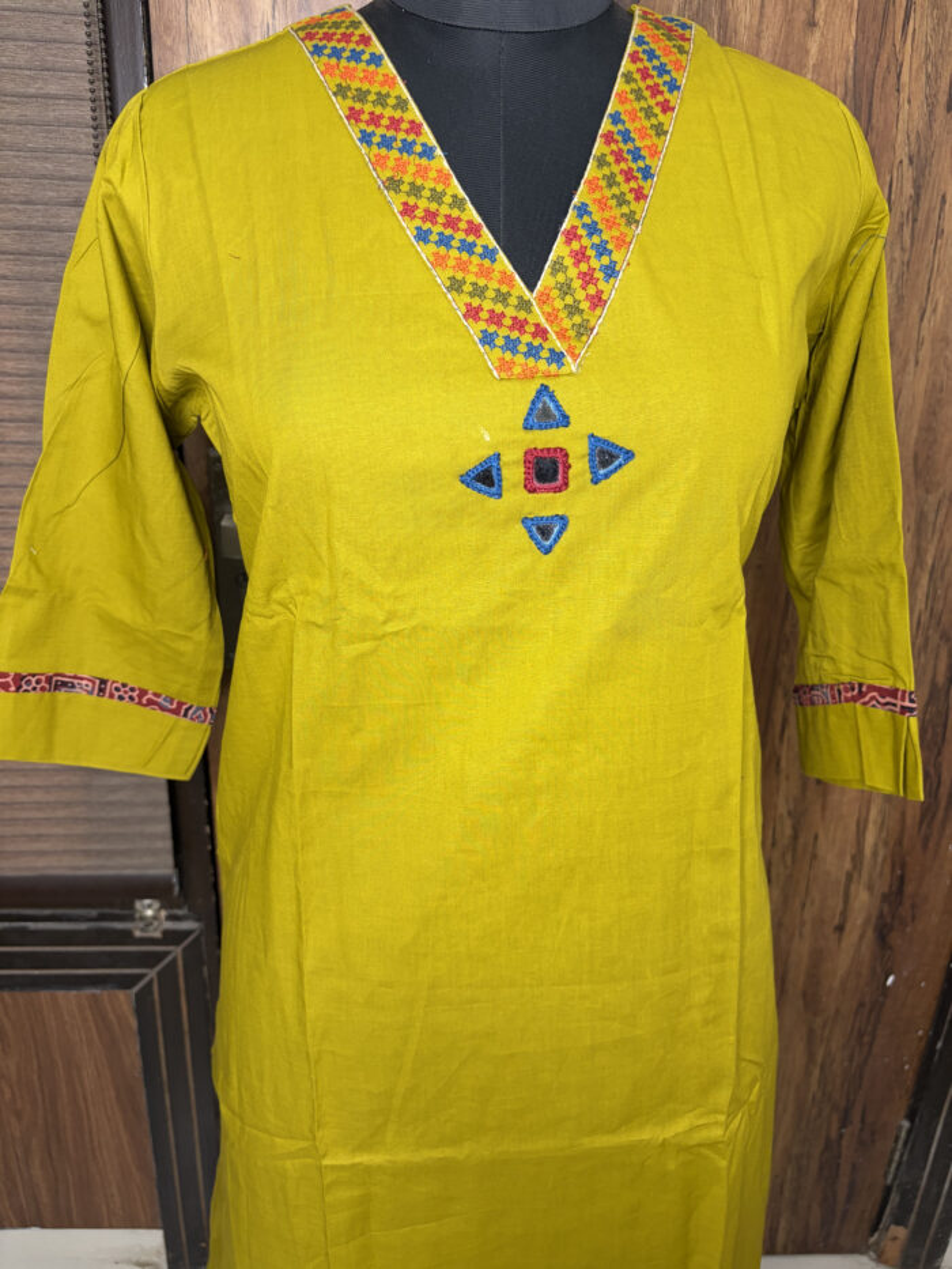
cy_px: 634
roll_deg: -1.9
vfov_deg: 67.3
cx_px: 476
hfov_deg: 53.1
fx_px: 953
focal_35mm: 26
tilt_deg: -22.0
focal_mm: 5.96
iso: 125
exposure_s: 1/50
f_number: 1.6
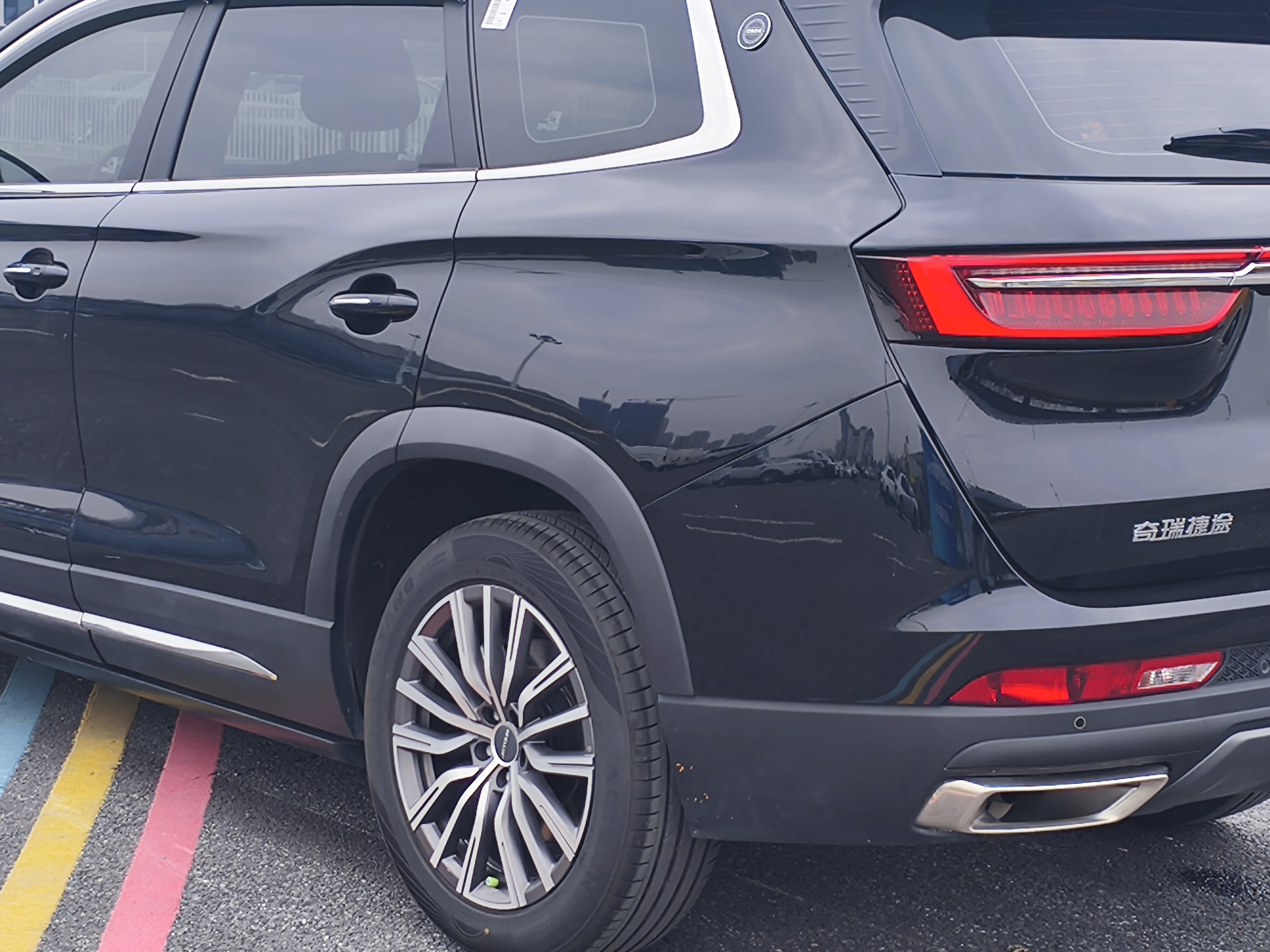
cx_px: 620
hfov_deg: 27.8
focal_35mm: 70
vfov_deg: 21.0
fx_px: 2568
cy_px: 404
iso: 80
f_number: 1.6
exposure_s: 1/980
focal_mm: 5.84
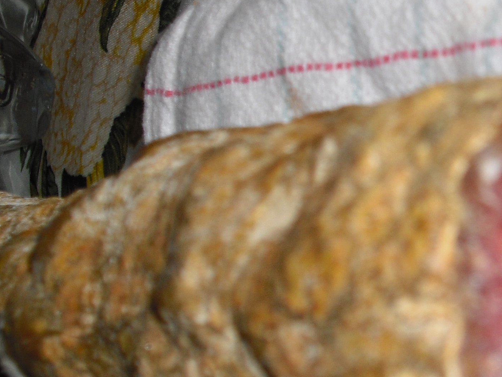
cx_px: 574
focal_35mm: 113
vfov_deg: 13.1
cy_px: 238
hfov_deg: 16.8
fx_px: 1639
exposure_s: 1/60
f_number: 3.1
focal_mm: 7.6
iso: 64
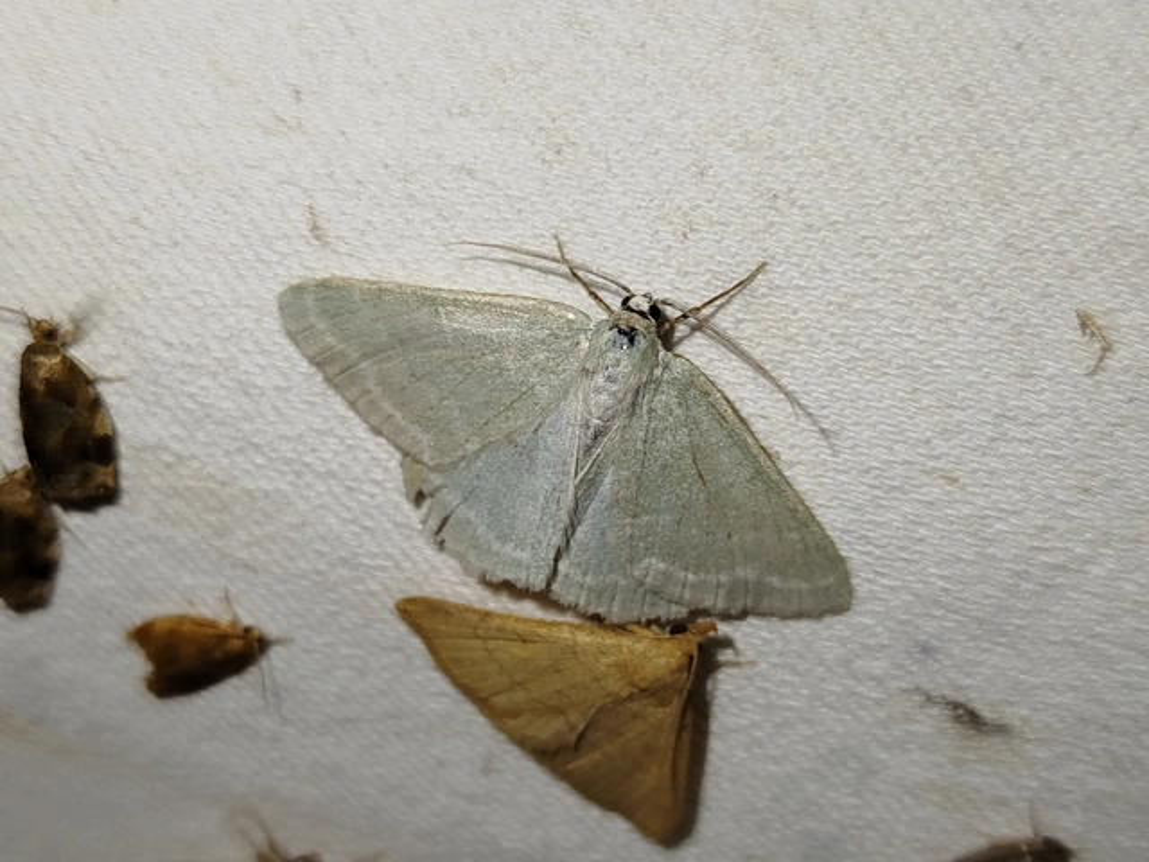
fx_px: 1892
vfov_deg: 25.7
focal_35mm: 57
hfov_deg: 33.8
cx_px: 574
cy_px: 431
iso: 64
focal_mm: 5.31
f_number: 1.7
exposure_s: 1/50
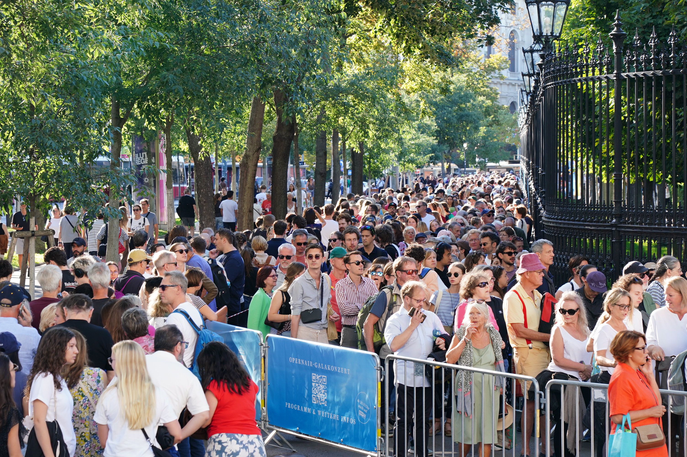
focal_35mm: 105
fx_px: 2002
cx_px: 344
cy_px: 228
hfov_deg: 19.5
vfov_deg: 13.0
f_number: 8
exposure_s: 1/125
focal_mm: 105
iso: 500
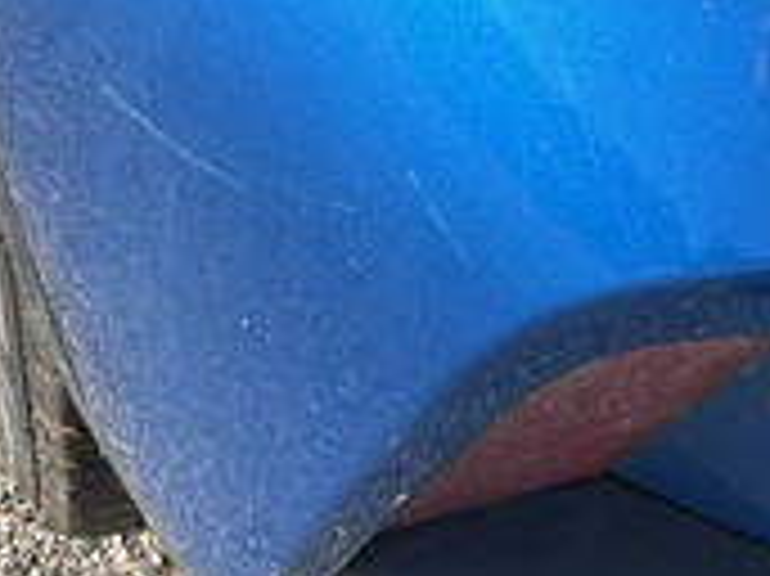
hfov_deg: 28.5
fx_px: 1512
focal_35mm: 68
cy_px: -90
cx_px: 450
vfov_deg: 20.4
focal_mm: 3
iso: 25
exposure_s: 1/691
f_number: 1.8
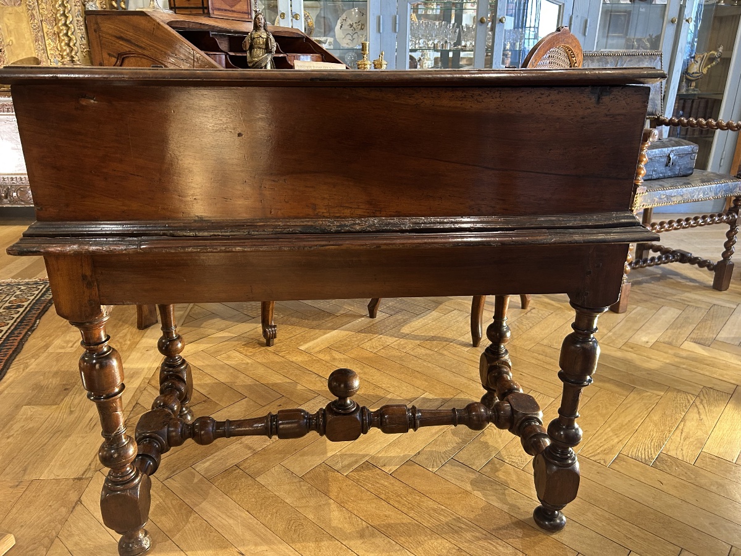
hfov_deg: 67.3
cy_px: 278
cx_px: 370
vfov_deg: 53.1
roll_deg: -0.3
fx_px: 557
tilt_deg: -21.2
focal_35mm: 26
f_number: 1.5
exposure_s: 1/50
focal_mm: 5.7
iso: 200
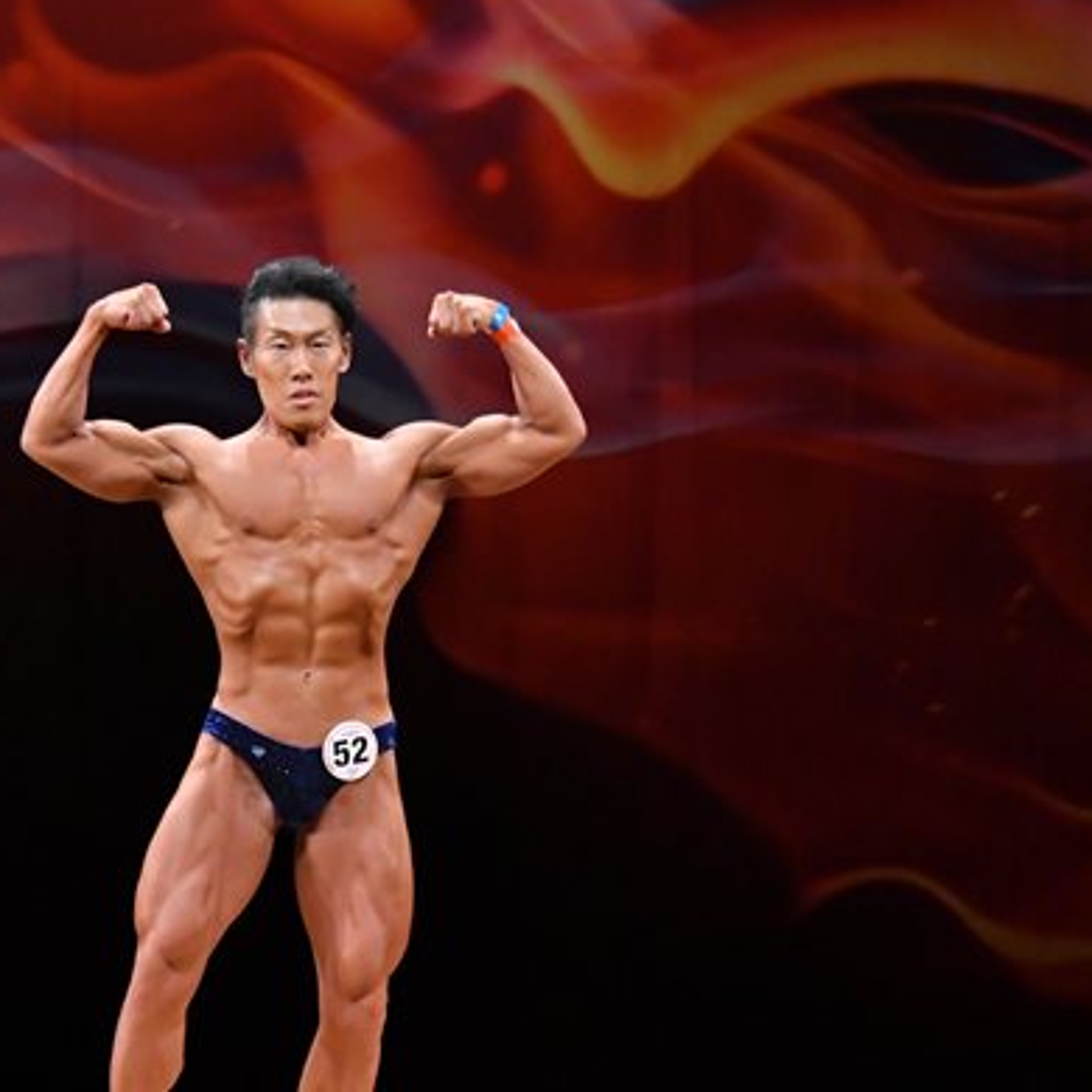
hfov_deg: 5.5
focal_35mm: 316
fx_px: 11278
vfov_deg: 5.5
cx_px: 284
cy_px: 650
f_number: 5.6
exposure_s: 1/400
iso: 4000
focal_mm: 125
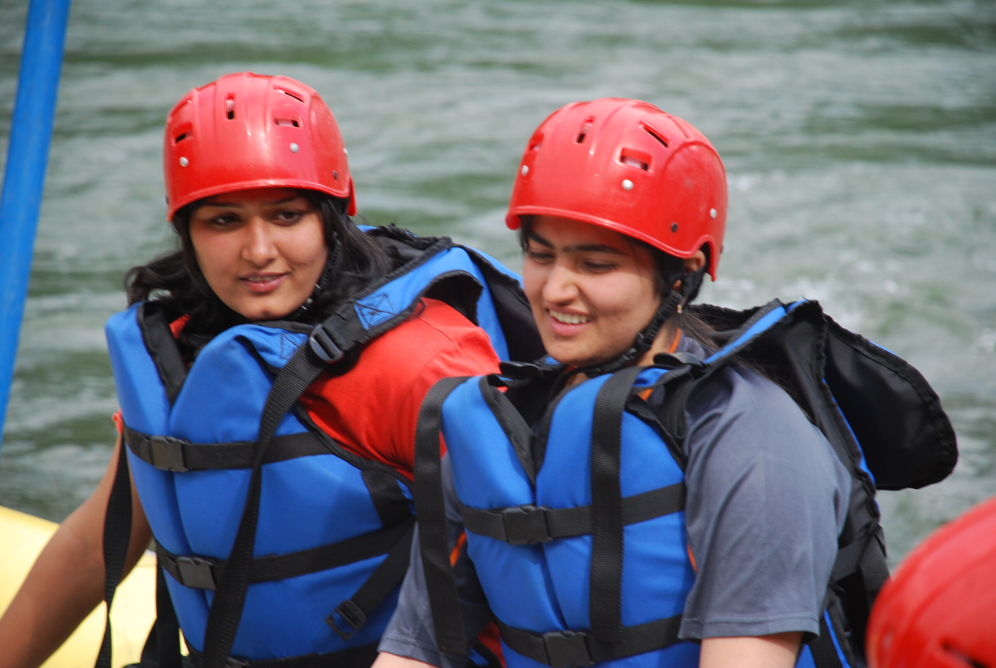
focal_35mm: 202
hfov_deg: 10.1
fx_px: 5614
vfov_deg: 6.8
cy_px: 334
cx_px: 498
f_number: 5.6
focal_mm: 135
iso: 200
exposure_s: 1/160
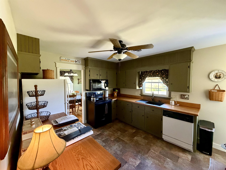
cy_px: 85
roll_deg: -0.3
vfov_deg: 85.7
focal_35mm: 14
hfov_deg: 102.1
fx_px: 91
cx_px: 113
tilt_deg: -3.2
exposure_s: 1/60
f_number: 2.2
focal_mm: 2.22
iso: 800
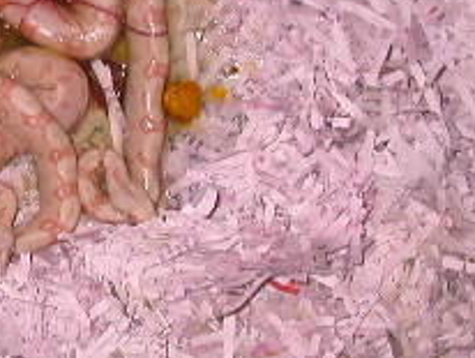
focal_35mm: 118
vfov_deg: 12.5
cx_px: -164
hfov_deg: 15.7
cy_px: 79
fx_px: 1621
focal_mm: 7.85
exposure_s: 1/60
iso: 100
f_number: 2.6
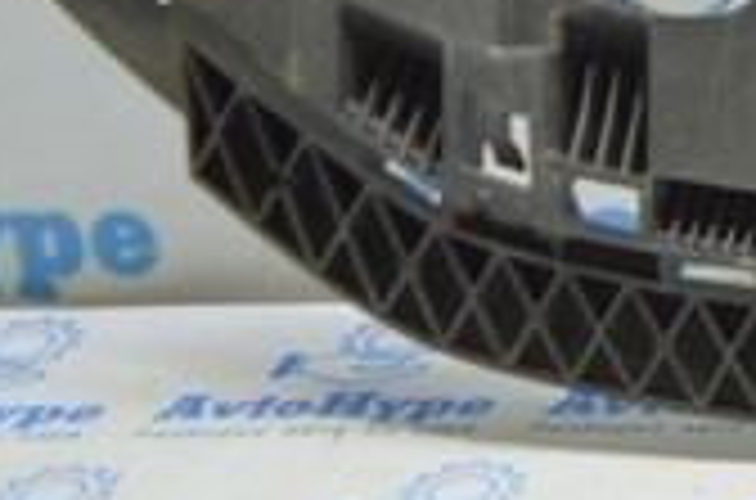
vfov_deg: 8.0
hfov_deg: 10.9
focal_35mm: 165
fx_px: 3455
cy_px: -372
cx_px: 1701
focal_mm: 18
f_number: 3.5
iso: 400
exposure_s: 1/40
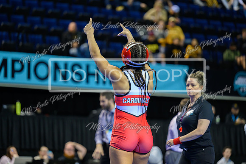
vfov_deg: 8.4
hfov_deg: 12.6
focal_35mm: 163
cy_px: 82
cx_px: 123
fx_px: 1111
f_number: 2.8
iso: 2500
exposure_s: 1/800
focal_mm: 155
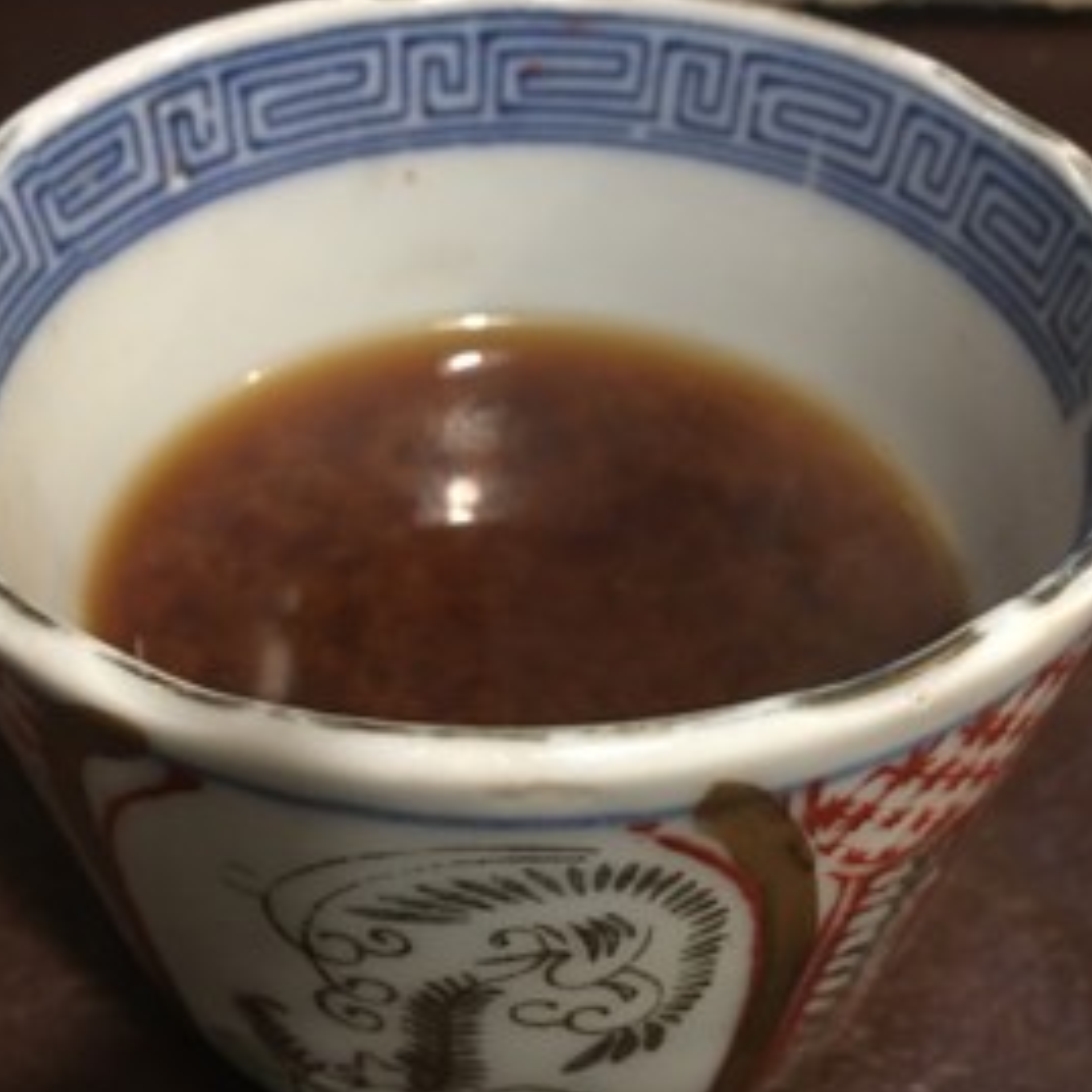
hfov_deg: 39.1
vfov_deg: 39.2
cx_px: 481
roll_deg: -0.3
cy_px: 566
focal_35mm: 43
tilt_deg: -43.8
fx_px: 1535
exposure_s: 1/4
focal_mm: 4.15
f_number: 2.2
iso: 50
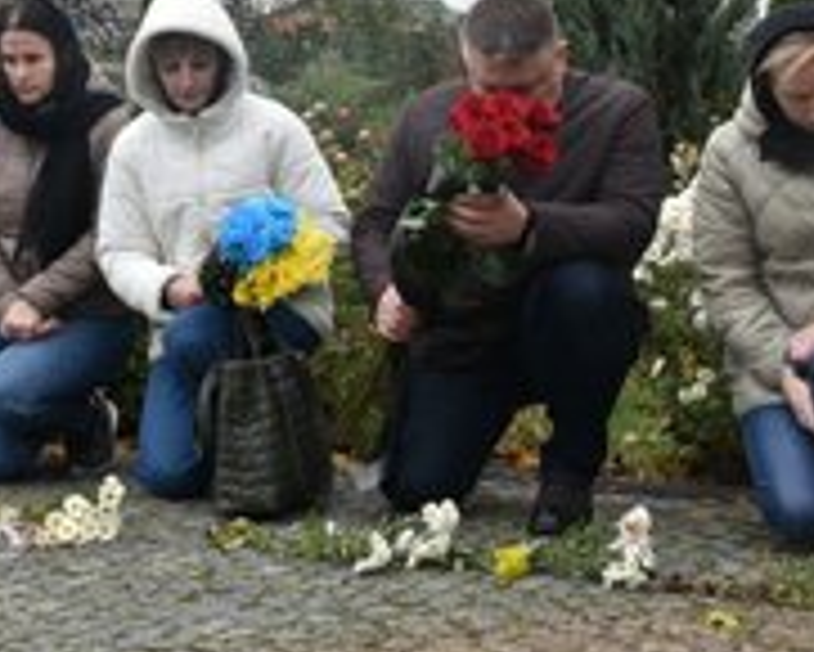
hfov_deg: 23.2
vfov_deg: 18.9
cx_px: 157
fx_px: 1952
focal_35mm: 81
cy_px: 187
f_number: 8
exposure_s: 1/250
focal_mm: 26
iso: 400
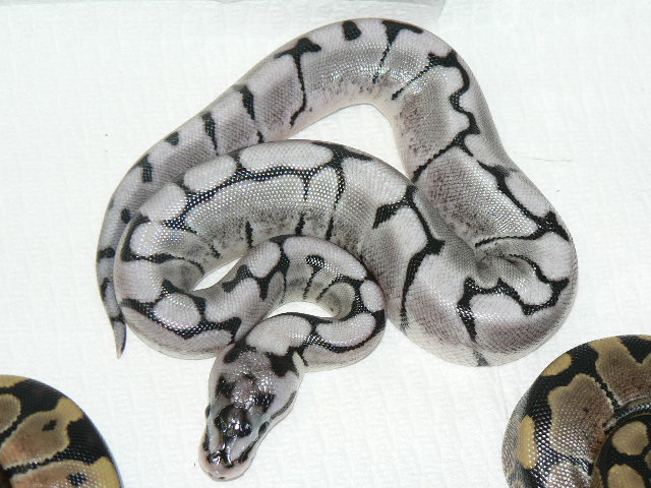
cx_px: 326
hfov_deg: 16.6
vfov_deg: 12.5
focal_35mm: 119
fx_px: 2238
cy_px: 244
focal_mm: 19.9
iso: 80
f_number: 3.2
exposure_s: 1/60
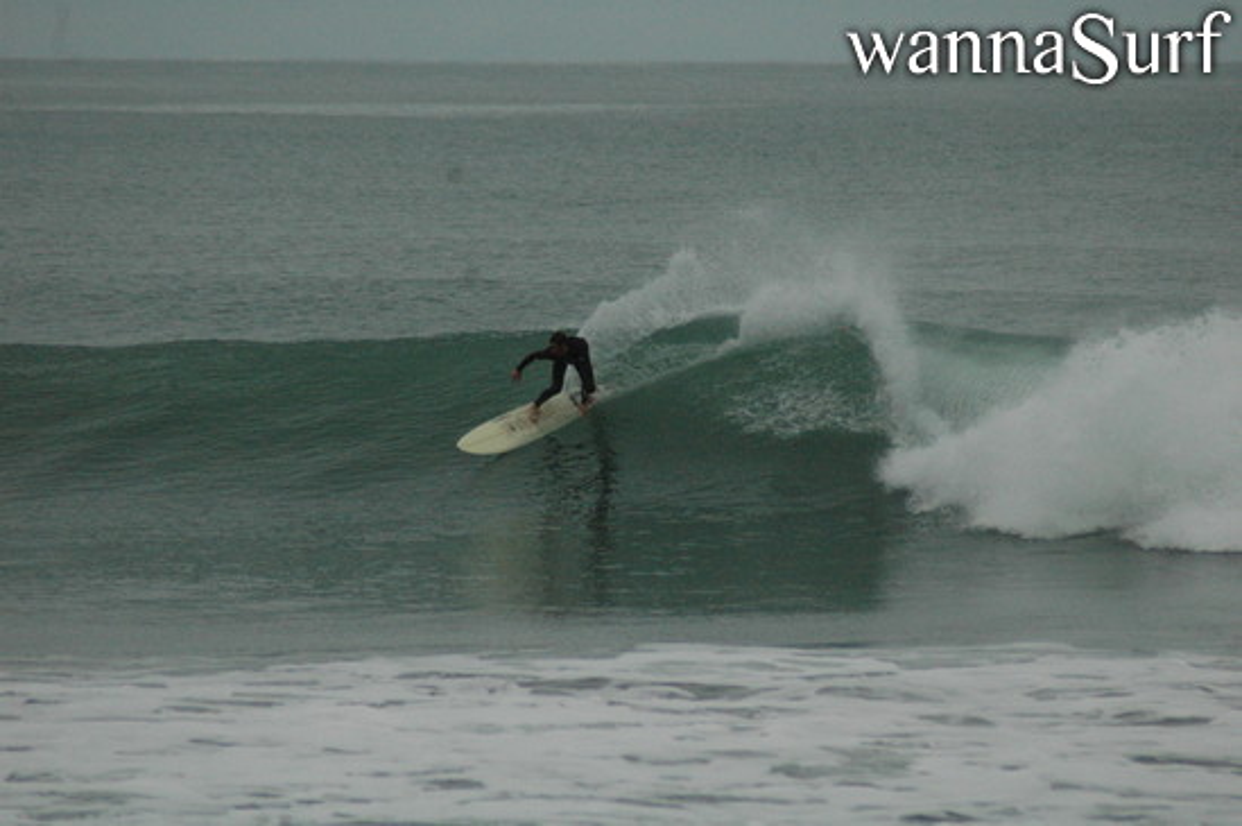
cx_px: 621
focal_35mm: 450
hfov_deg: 4.6
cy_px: 413
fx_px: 15511
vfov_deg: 3.0
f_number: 5.6
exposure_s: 1/2000
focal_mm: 300
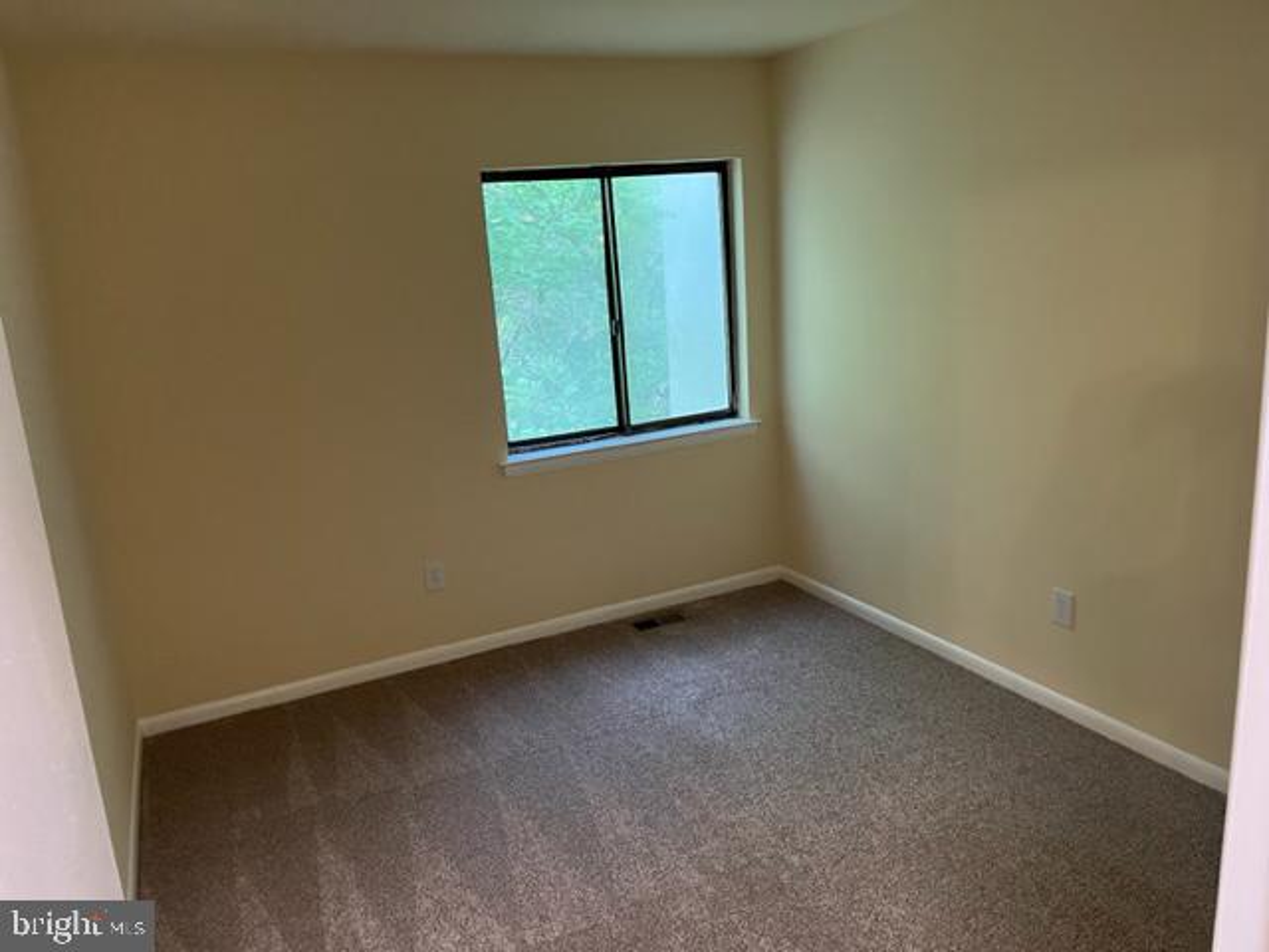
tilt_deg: -14.2
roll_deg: +4.2
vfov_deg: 53.1
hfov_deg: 67.3
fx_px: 953
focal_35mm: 26
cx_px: 634
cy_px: 476
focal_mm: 5.1
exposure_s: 1/60
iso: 320
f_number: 1.6
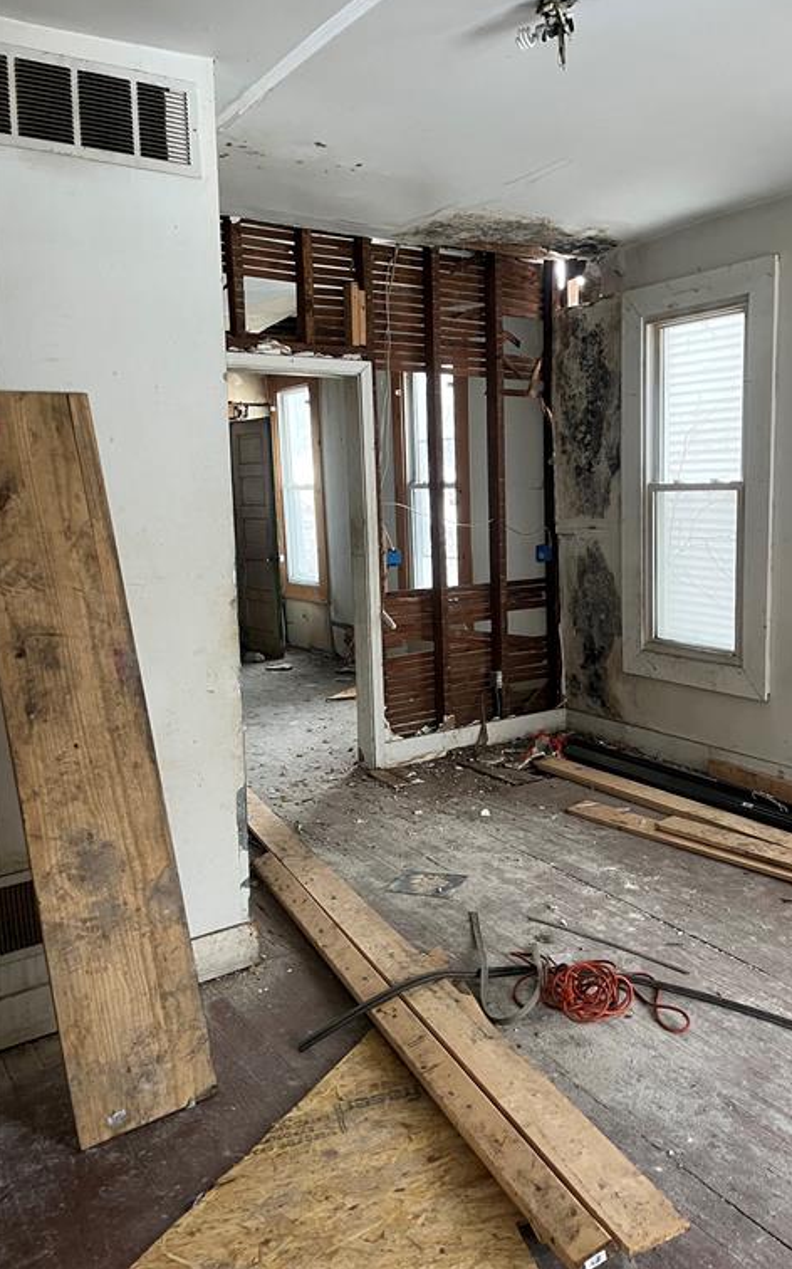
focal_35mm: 28
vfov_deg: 66.5
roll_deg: -0.2
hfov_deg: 44.3
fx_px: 968
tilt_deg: -6.9
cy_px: 626
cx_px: 475
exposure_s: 1/60
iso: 320
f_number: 1.6
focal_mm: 5.1
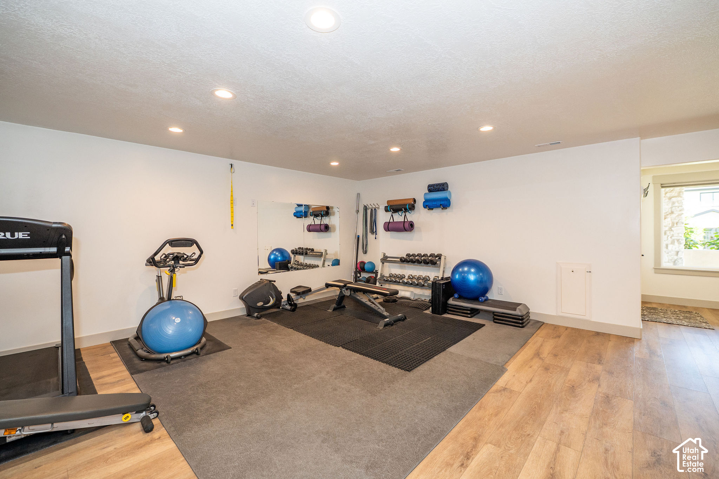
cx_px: 360
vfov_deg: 78.5
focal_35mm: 15
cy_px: 232
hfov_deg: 101.6
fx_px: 293
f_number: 5
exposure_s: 1/160
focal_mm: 14
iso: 800
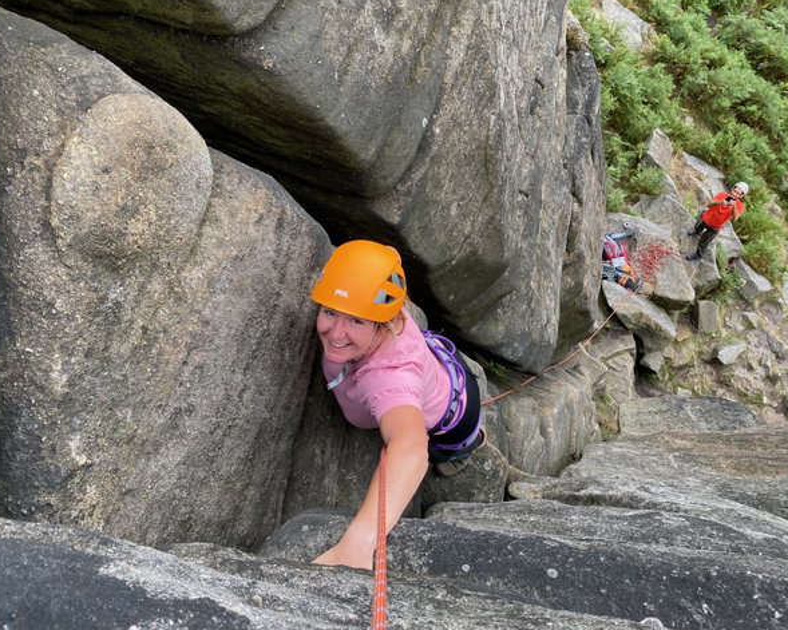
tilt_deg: -73.9
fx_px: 653
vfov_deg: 51.5
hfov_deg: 62.2
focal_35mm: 28
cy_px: 314
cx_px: 420
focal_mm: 4.25
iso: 32
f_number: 1.8
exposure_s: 1/122
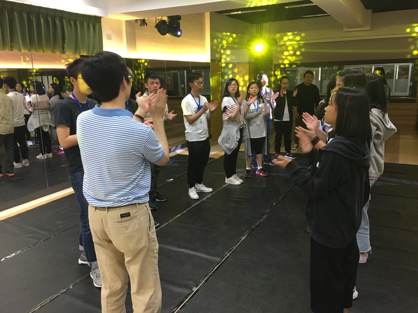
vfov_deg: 48.2
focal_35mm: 29
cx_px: 209
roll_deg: +1.1
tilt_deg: -11.2
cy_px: 156
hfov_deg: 61.7
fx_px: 350
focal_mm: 4.15
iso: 50
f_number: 2.2
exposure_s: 1/15
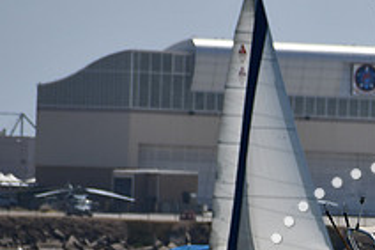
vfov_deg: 1.2
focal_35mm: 1110
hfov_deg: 1.9
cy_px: 325
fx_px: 11553
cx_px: 414
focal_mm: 270
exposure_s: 1/1600
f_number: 7.1
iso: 200
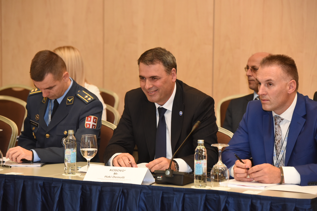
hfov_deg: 15.2
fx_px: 1189
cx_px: 158
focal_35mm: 135
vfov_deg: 10.2
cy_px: 106
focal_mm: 135
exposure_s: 1/80
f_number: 5.6
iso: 3200
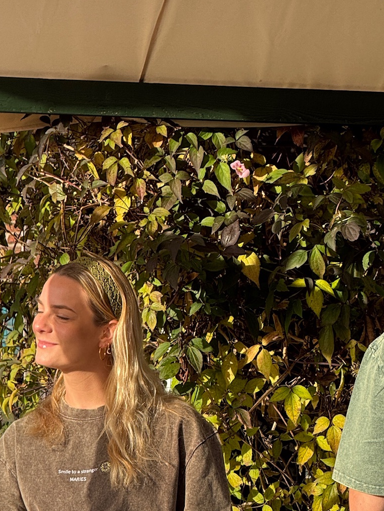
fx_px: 3535
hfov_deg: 6.2
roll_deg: +1.2
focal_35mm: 239
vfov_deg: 8.3
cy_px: 393
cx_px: 329
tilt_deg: +4.1
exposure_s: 1/276
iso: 50
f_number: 2.8
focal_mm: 15.66
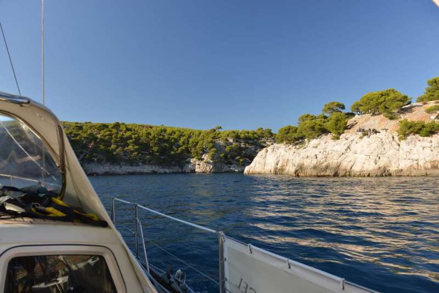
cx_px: 220
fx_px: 293
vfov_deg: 53.2
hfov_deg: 73.7
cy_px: 146
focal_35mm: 24
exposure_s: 1/125
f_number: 5.6
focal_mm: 24
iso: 125
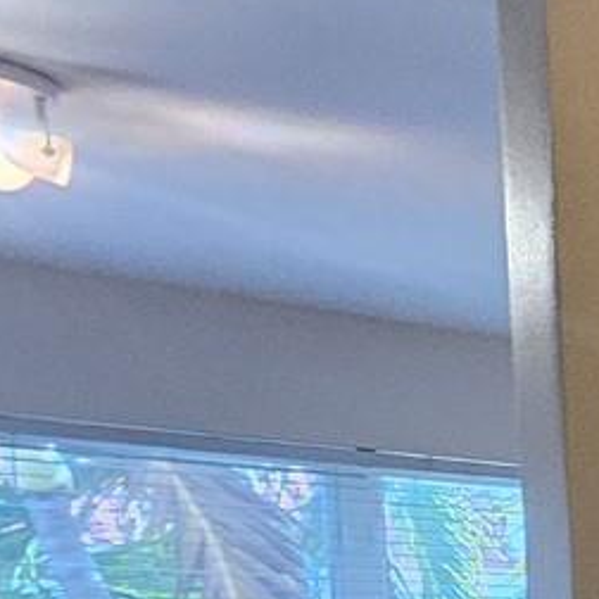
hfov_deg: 11.8
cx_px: 1764
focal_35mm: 73
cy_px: 792
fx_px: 1429
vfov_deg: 21.3
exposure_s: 1/60
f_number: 2.2
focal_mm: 1.74
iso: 200
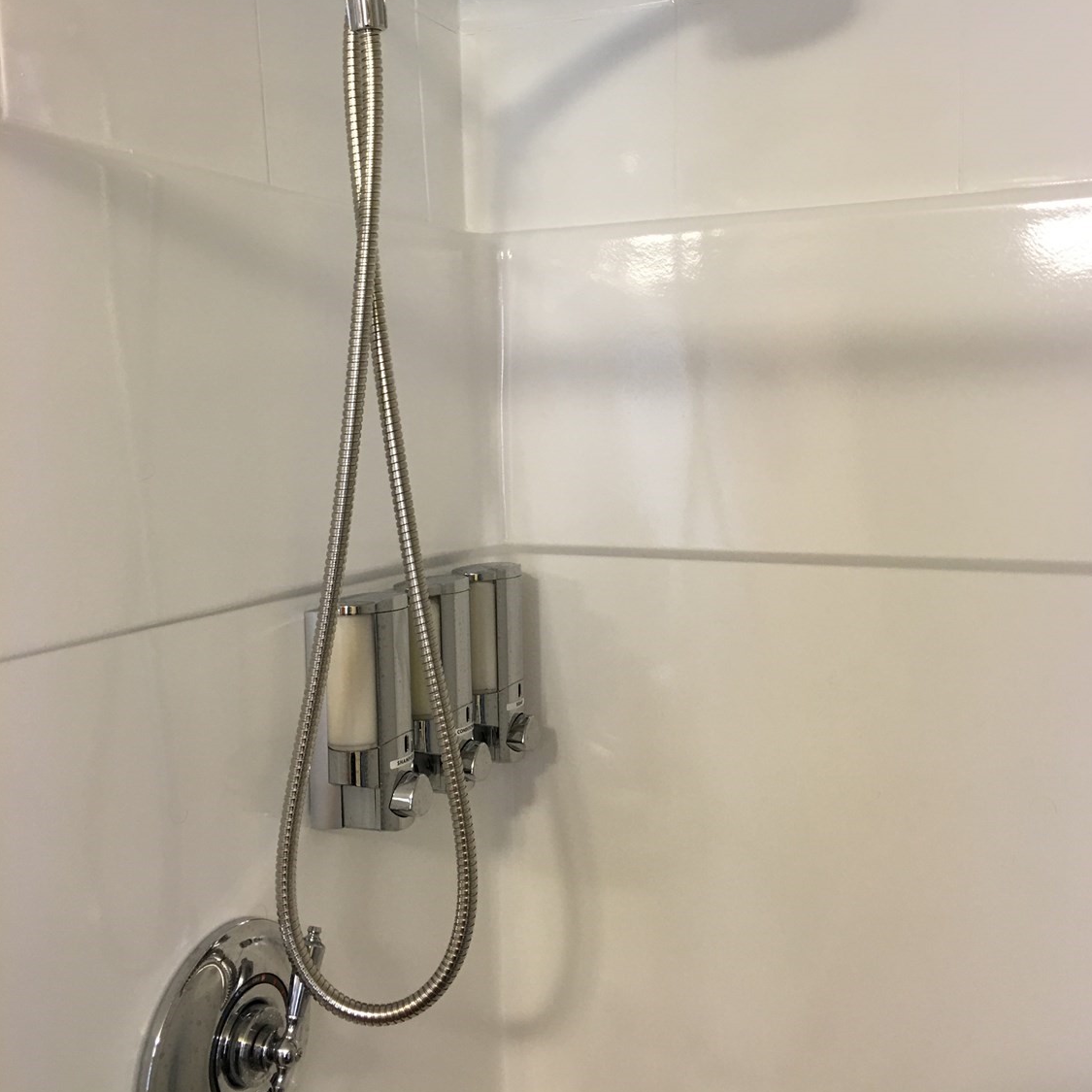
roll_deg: +0.6
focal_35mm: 35
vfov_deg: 47.1
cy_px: 461
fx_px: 1249
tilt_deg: -1.3
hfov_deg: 47.2
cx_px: 553
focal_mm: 4.15
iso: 40
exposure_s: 1/15
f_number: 2.2
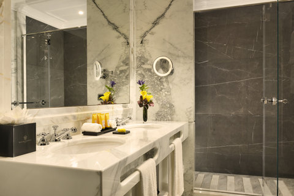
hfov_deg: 63.7
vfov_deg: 45.0
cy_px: 98
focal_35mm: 29
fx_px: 237
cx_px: 147
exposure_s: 1/250
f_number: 13
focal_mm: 29
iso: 200
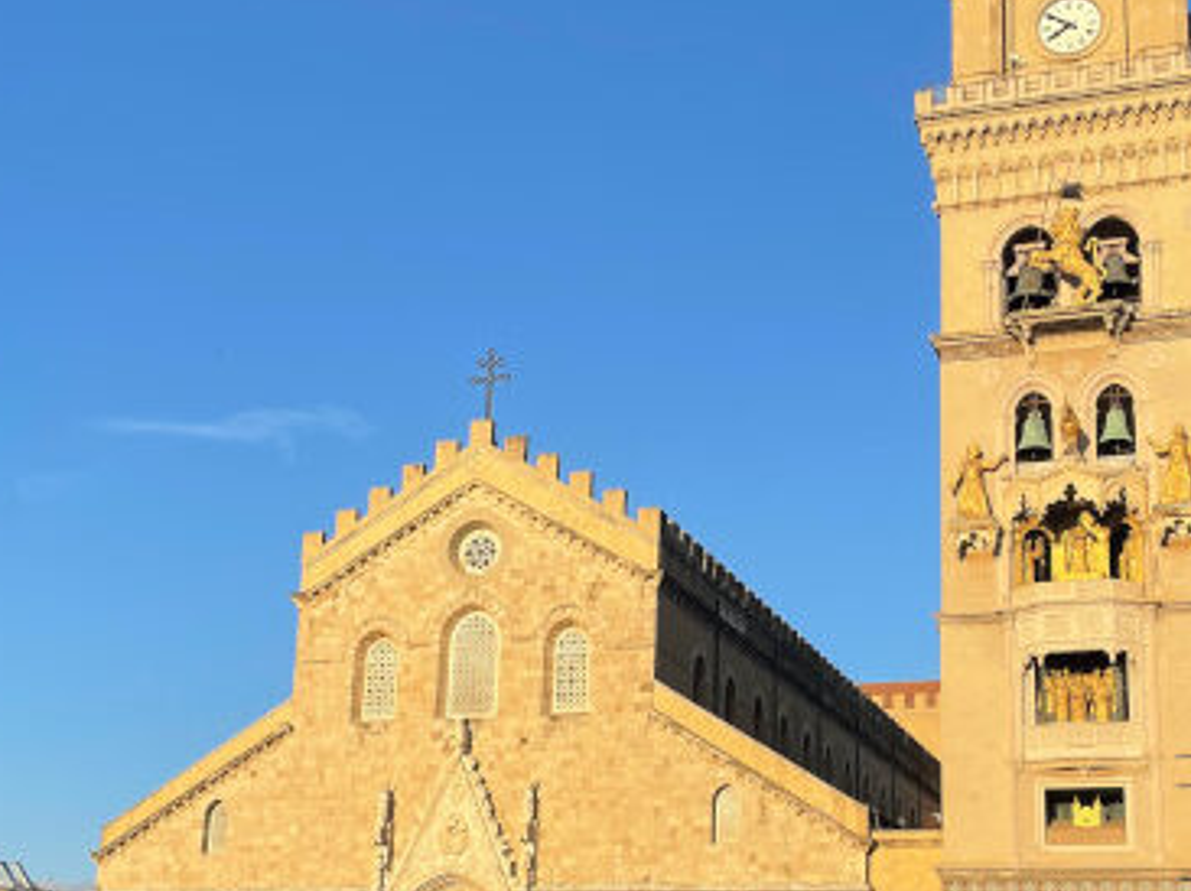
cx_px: 711
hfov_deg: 39.5
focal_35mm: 48
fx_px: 1650
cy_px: 624
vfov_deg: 29.9
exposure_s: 1/2451
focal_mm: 4.2
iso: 32
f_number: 1.6
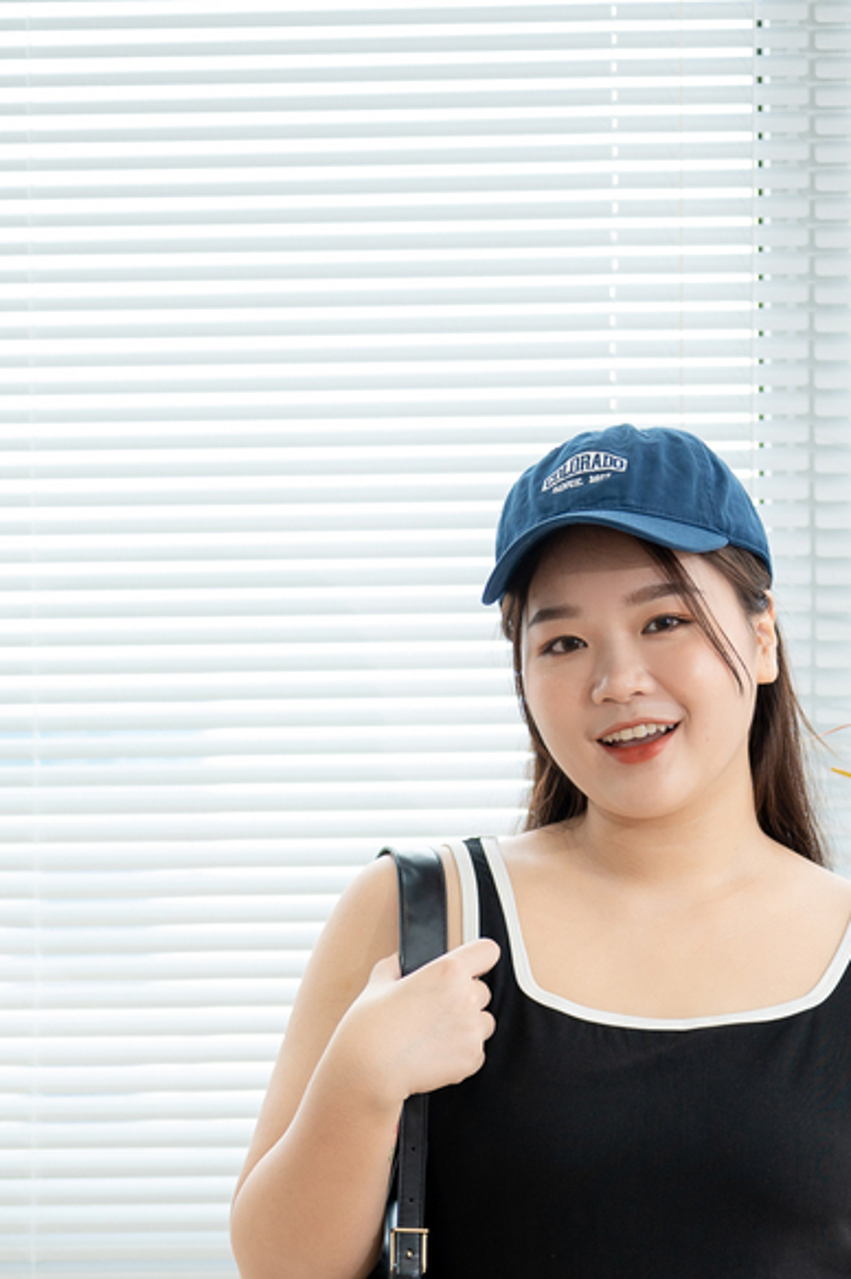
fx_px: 4579
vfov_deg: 15.4
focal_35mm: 129
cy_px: 1464
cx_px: 434
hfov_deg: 10.6
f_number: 1.8
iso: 125
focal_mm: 50
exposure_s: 1/160
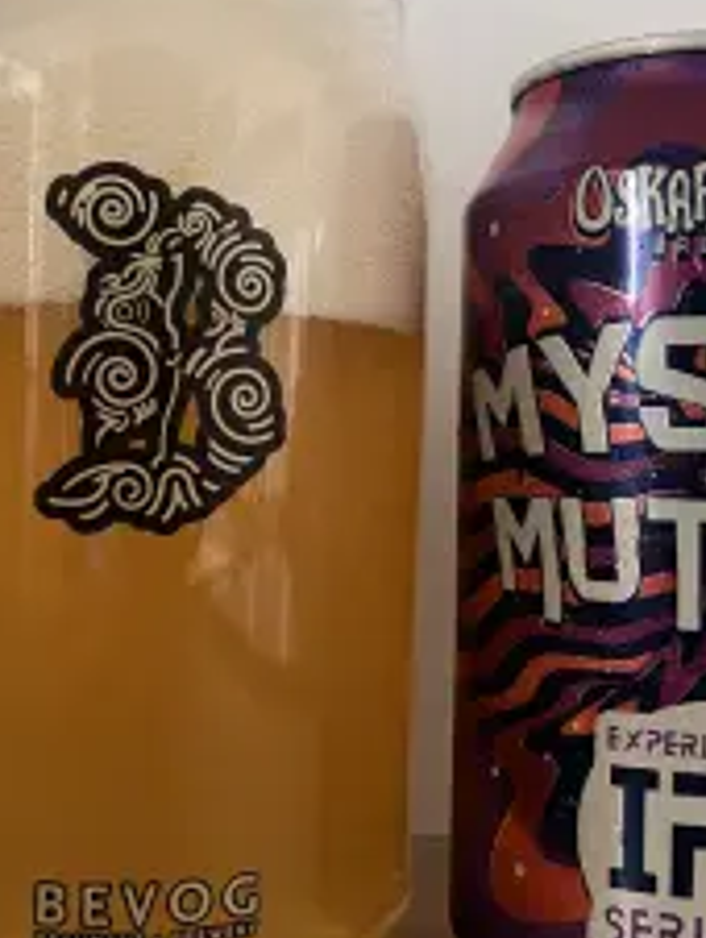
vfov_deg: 41.2
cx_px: 403
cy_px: 436
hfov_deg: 31.5
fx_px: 1249
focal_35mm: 46
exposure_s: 1/50
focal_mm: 5.1
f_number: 1.6
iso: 200
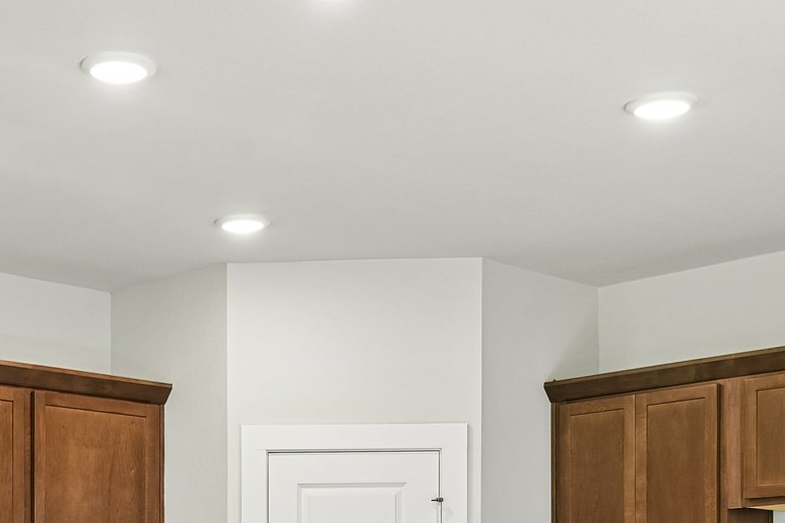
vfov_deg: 18.5
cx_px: 124
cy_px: 648
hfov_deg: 28.3
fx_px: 1511
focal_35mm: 69
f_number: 8
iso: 400
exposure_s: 1/25
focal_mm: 26.5
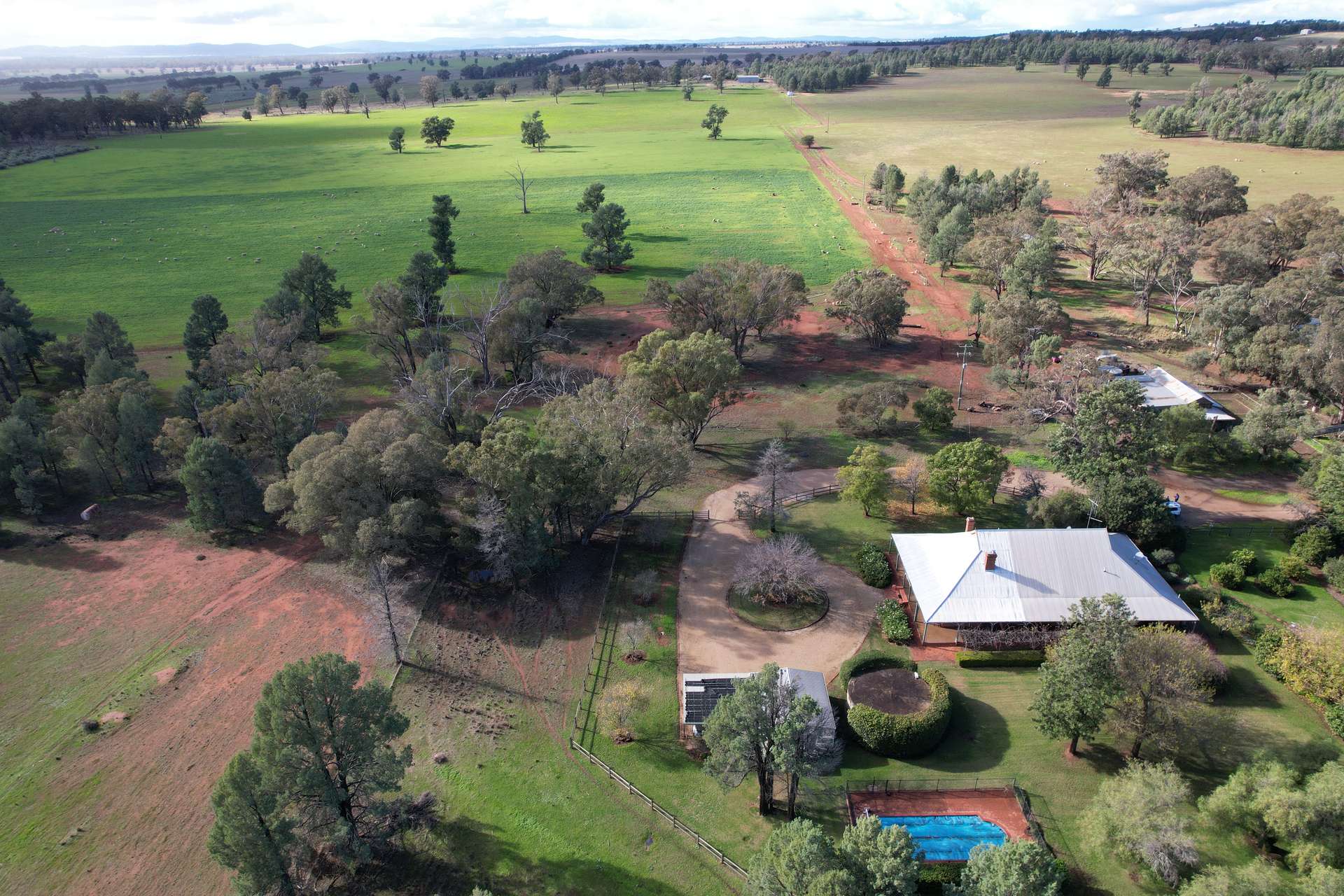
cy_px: 448
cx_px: 672
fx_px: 821
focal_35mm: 22
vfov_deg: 57.2
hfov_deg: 78.6
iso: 100
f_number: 2.8
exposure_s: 1/640
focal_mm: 8.38
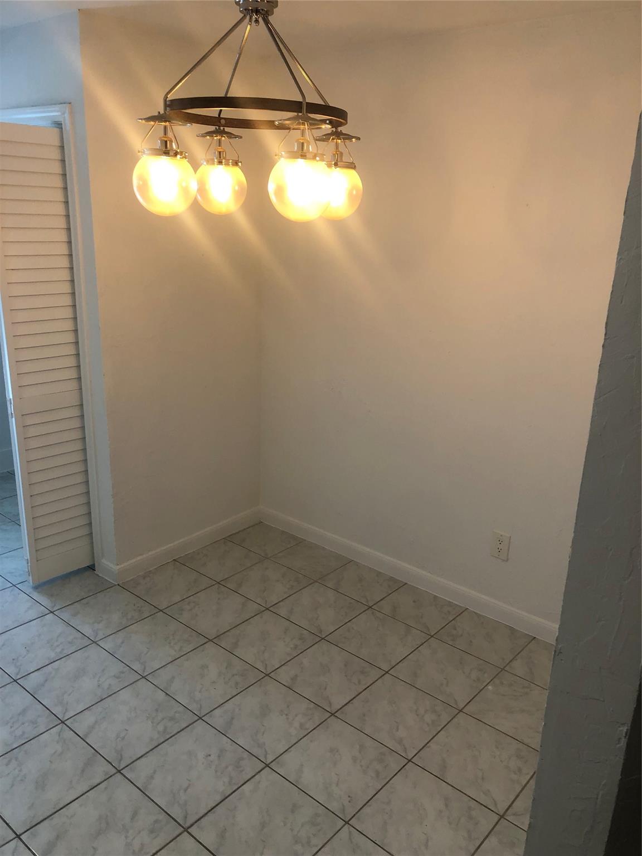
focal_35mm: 28
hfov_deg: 49.7
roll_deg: -1.4
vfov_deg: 63.4
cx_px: 321
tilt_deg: -17.0
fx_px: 692
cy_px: 428
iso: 50
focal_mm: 3.99
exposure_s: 1/120
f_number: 1.8
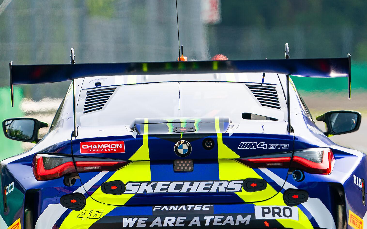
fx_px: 7890
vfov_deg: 1.7
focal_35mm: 789
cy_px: 164
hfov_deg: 2.7
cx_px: 198
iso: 640
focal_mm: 489
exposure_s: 1/1250
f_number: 6.3
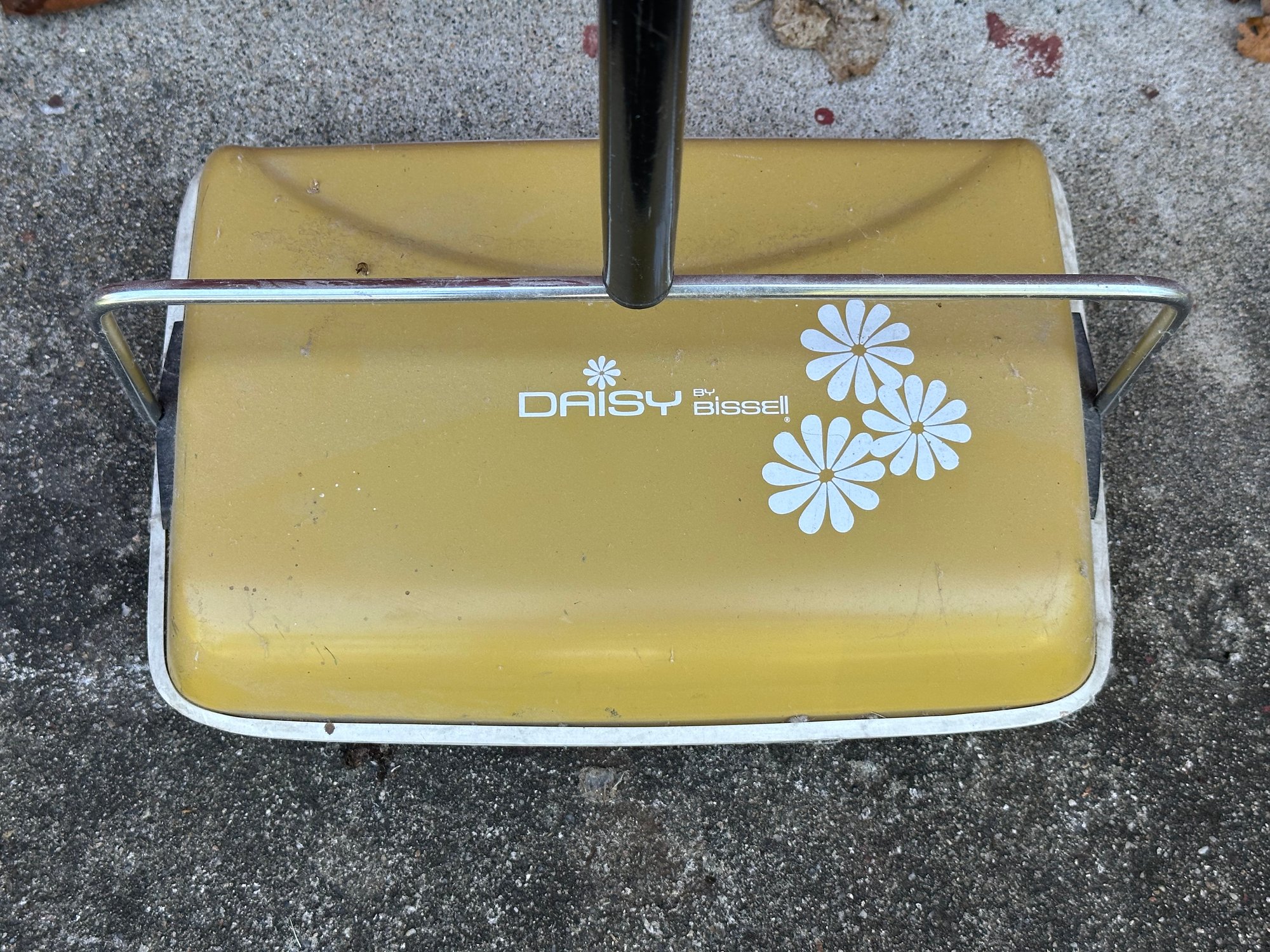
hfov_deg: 39.7
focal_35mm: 48
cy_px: 476
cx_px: 635
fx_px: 1761
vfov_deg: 30.3
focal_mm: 6.86
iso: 50
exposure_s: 1/198
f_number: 1.78
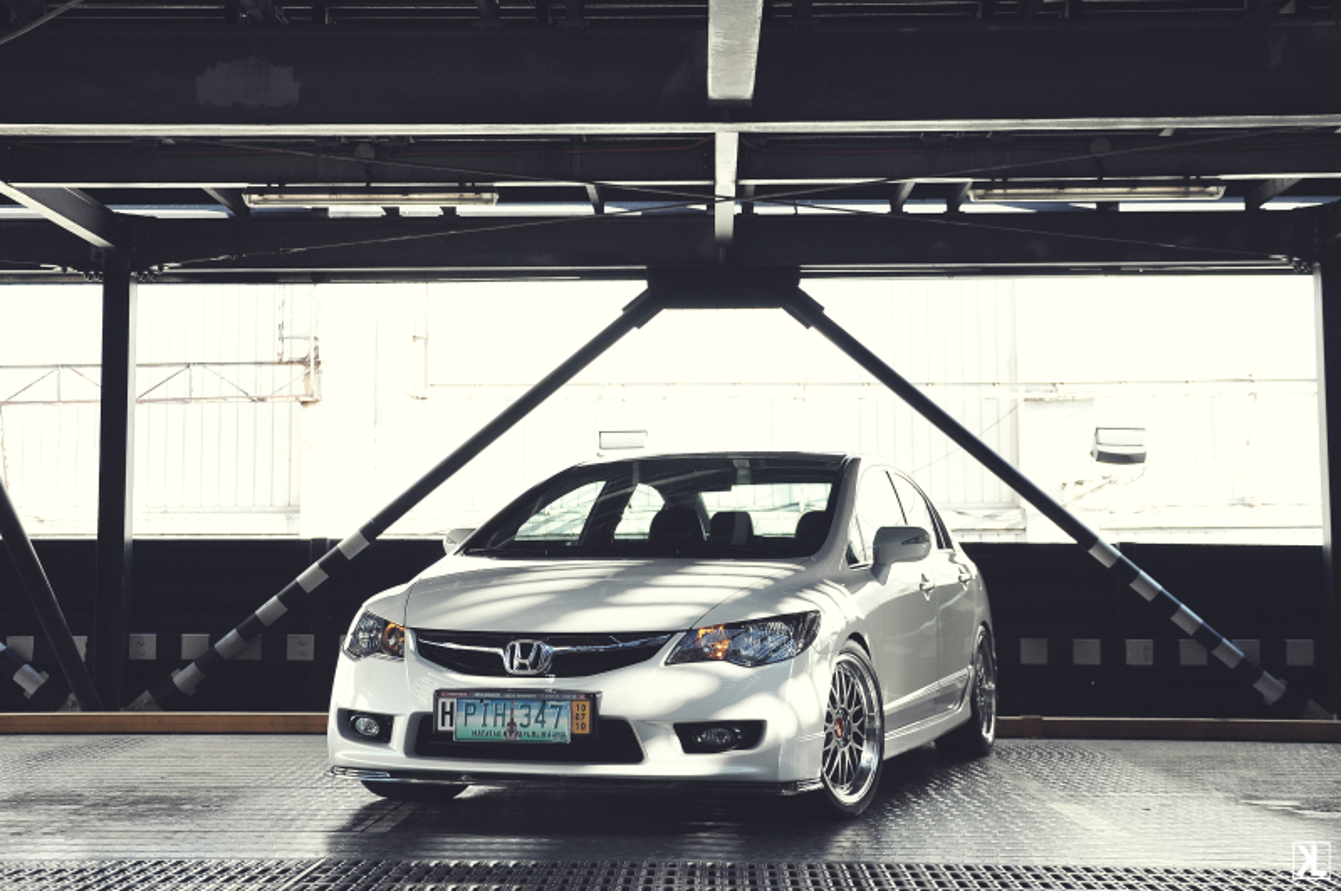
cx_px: 670
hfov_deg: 57.3
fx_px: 1228
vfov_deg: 39.9
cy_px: 446
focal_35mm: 33
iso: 250
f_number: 3.8
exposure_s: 1/100
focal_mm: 22
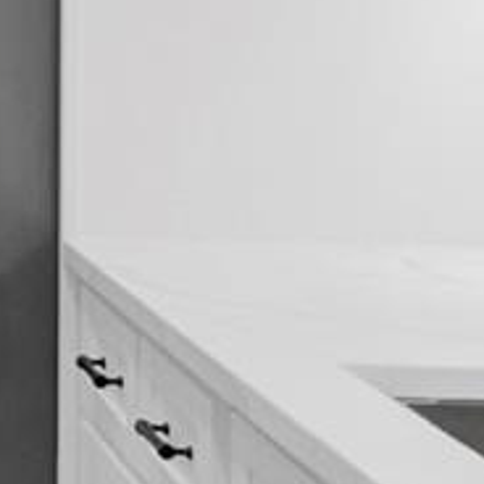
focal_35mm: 151
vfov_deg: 11.4
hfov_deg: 9.6
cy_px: -14
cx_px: -842
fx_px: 2389
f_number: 11
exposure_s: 1/25
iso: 640
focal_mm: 16
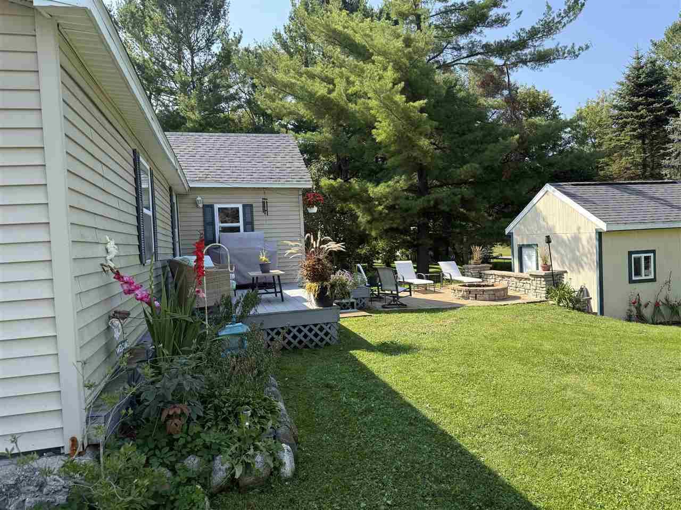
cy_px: 255
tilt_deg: -1.6
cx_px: 340
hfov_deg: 71.6
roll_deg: +2.6
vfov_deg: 56.8
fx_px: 472
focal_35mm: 24
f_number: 1.78
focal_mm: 6.76
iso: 100
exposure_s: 1/1812
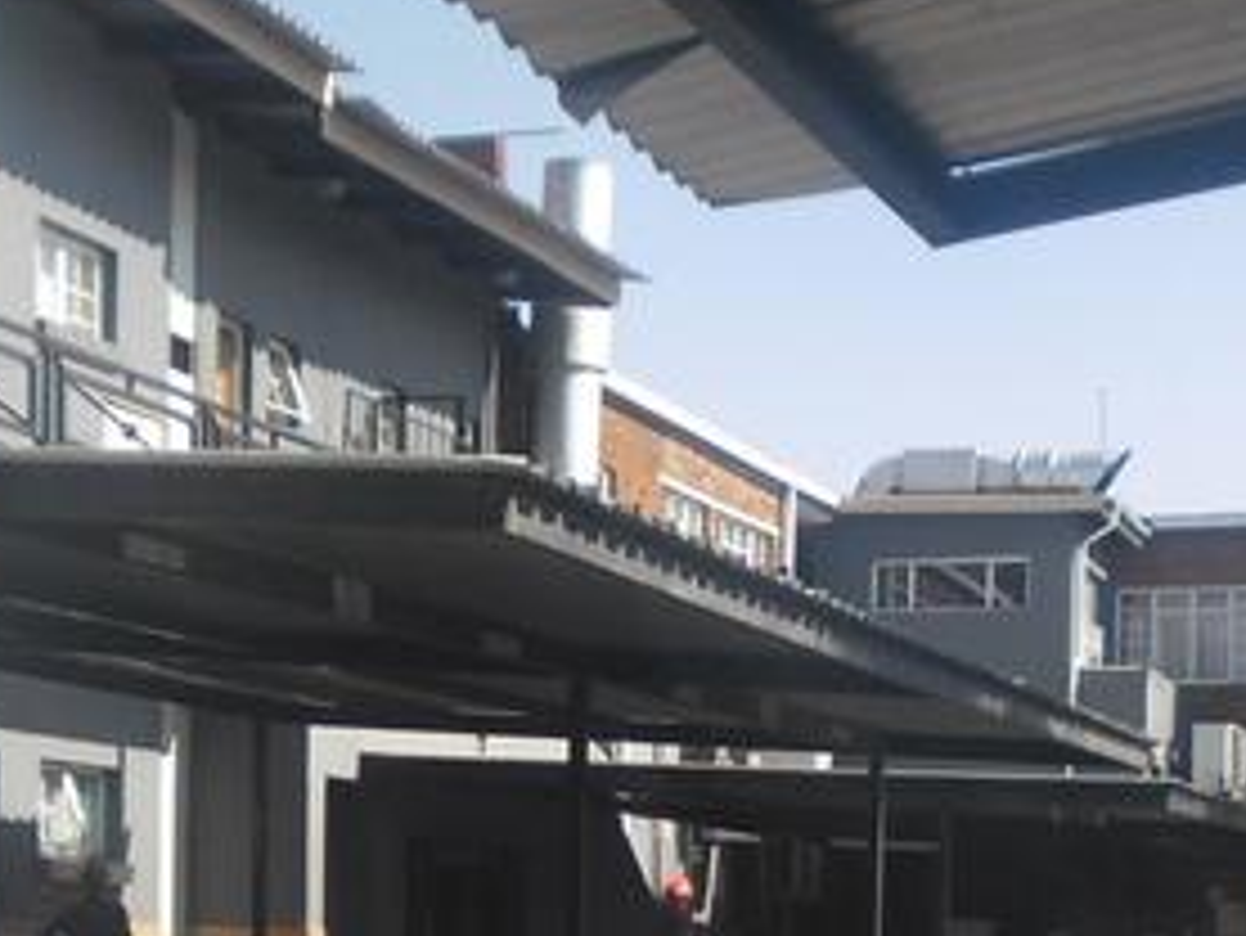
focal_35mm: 78
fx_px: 2809
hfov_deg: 25.0
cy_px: 1071
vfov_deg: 18.1
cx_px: 652
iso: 80
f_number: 2.9
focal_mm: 4.8
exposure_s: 1/635
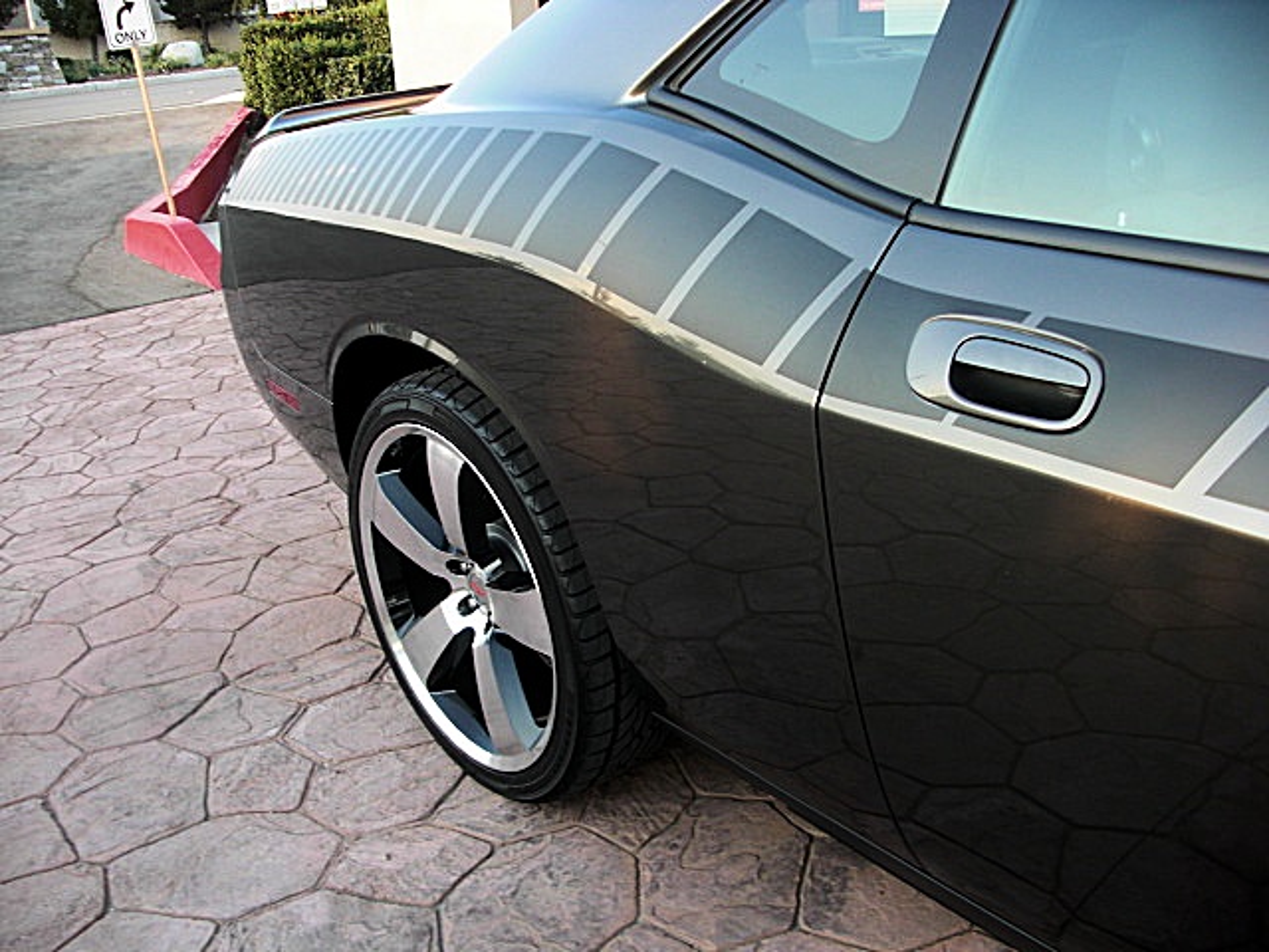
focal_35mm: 36
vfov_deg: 39.7
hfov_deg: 51.4
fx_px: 1320
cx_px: 634
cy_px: 476
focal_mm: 6.3
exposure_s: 1/60
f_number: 2.8
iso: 50
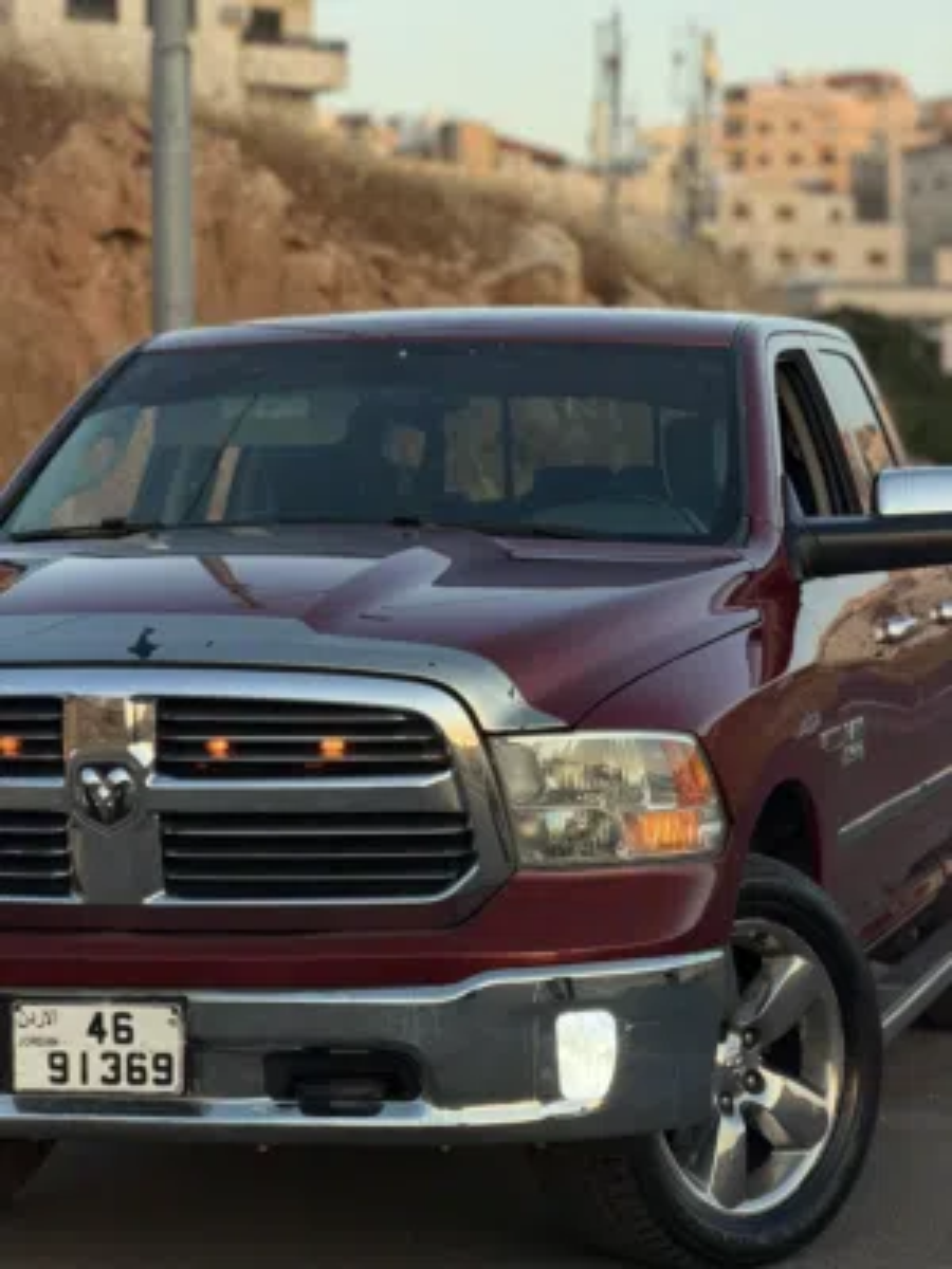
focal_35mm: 100
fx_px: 3667
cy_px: 634
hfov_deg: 14.8
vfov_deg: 19.6
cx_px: 476
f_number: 2.8
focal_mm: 16.89
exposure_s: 1/132
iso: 50
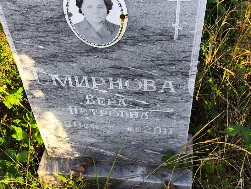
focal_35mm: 50
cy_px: 94
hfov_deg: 38.2
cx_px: 126
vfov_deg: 29.1
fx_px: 363
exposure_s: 1/201
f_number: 1.7
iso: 50
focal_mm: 4.71
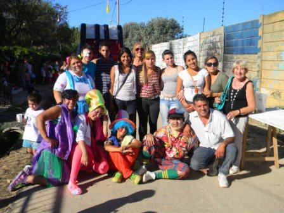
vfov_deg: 39.7
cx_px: 142
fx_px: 295
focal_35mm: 36
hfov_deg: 51.4
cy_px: 106
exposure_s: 1/225
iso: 80
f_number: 7.4
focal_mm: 6.4
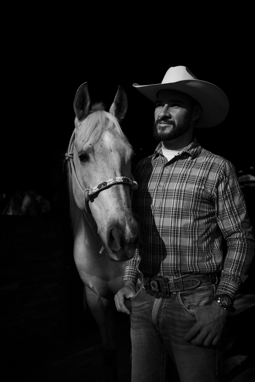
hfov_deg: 38.4
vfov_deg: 55.1
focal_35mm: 34
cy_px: 191
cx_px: 128
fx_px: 367
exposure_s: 1/2000
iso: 100
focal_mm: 23
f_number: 2.8
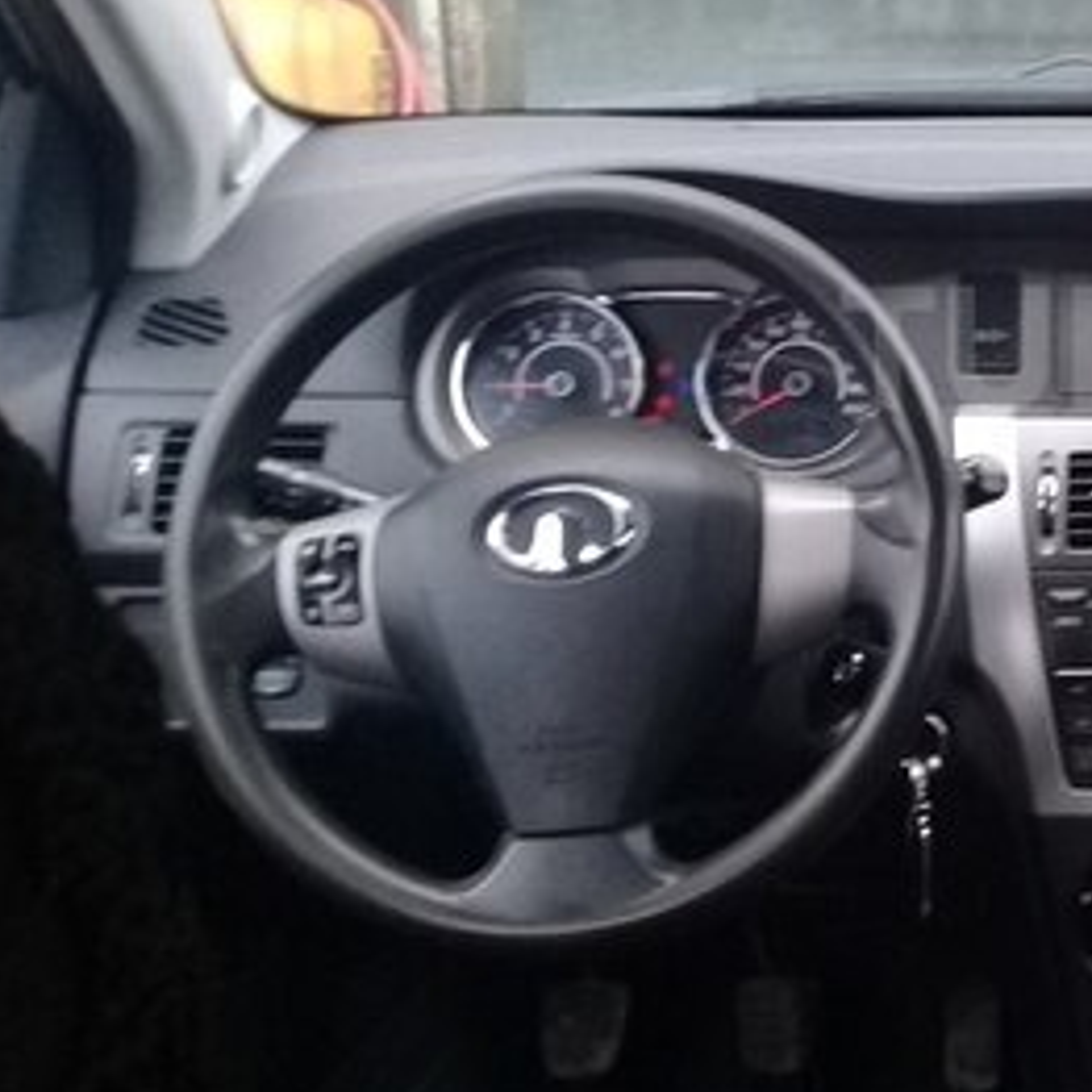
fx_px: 2463
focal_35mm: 69
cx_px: 1267
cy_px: 348
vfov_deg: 24.9
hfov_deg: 23.2
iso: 160
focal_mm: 3.3
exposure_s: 1/33
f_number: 2.2
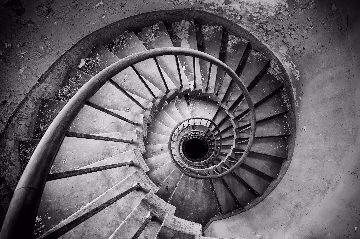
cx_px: 180
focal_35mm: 21
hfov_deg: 81.3
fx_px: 210
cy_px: 120
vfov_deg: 59.4
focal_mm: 14
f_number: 6.3
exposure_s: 1/3
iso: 200
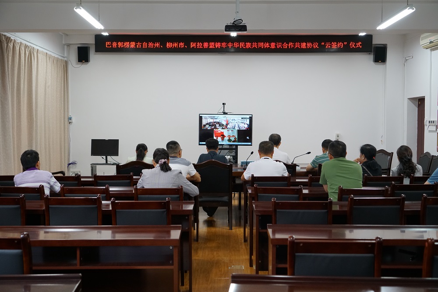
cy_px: 146
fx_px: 511
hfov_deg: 46.4
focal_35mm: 42
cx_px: 219
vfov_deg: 31.9
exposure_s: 1/160
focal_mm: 42
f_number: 4
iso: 2000
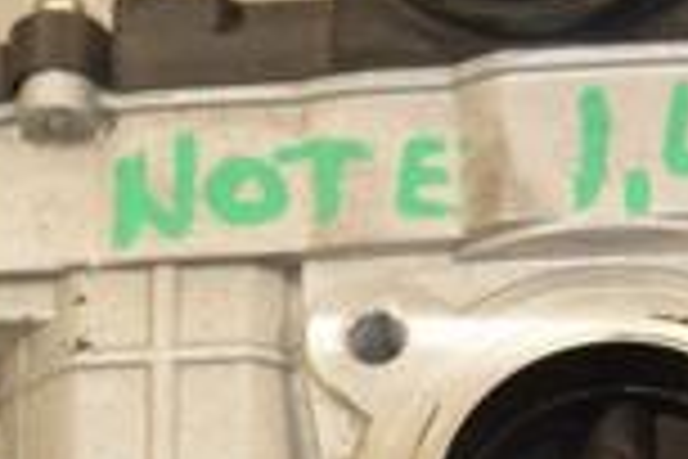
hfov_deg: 7.8
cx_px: 355
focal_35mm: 264
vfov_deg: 5.2
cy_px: 194
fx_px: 5044
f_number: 6.3
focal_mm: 45
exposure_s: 1/200
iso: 800
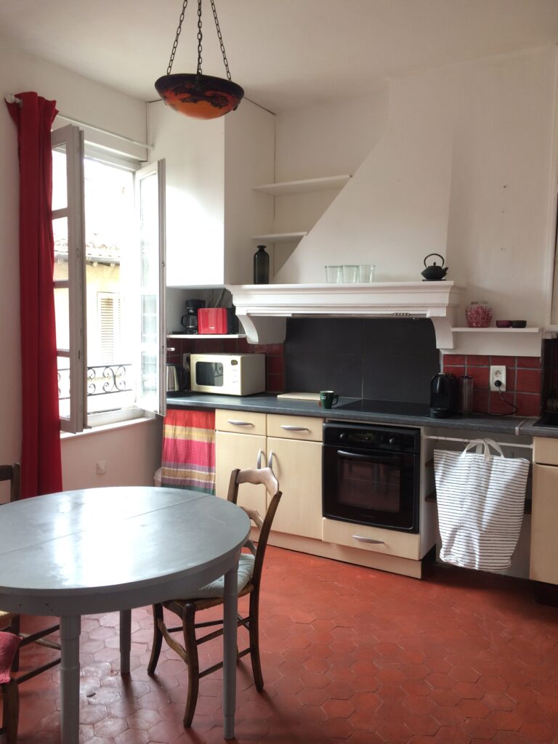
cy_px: 372
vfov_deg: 61.7
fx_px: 623
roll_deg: +0.2
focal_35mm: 29
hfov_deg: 48.2
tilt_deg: -6.9
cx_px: 279
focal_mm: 4.15
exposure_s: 1/50
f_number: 2.2
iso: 32
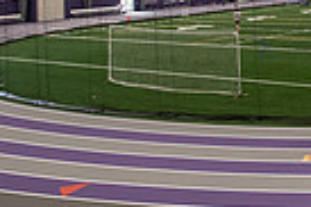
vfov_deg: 18.0
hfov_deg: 25.5
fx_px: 621
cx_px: 363
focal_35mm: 72
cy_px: -38
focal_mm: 17
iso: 1600
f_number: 4
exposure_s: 1/160
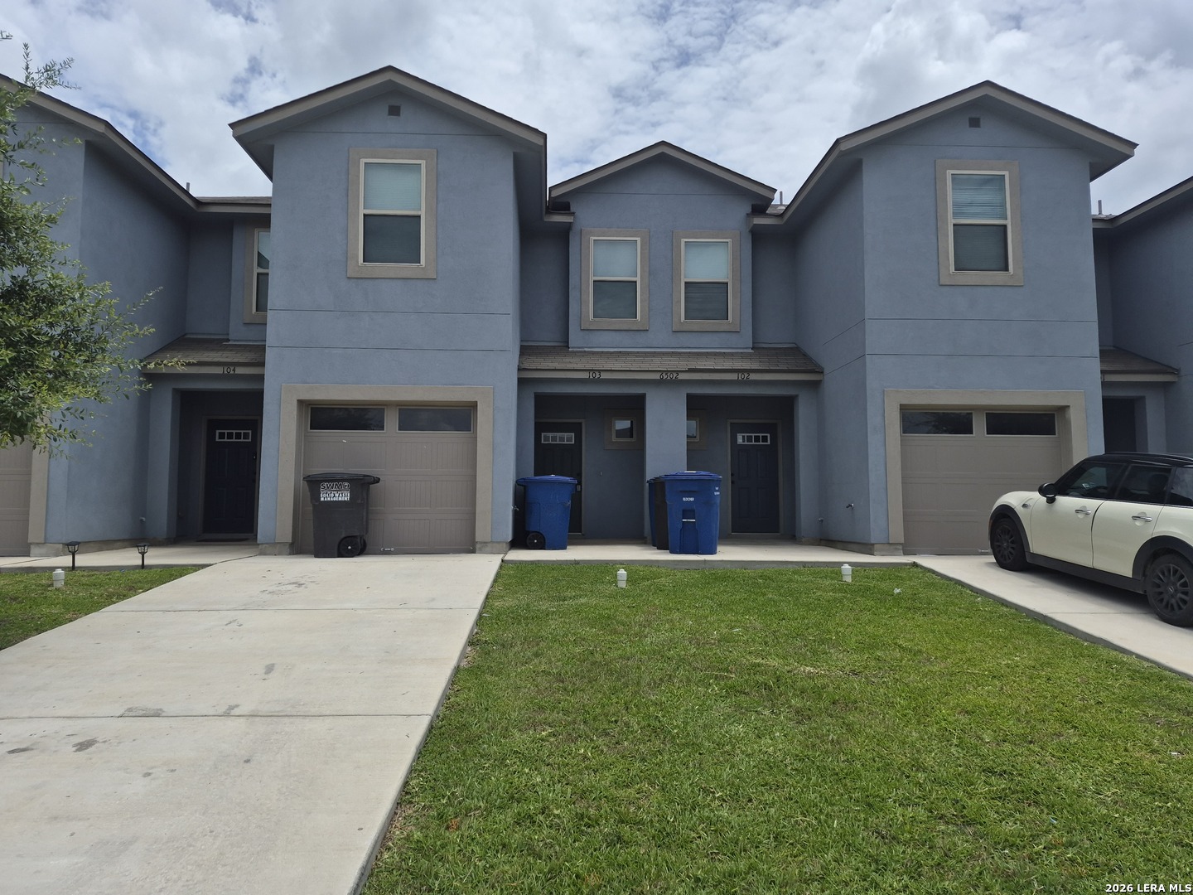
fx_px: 793
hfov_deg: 73.9
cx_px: 596
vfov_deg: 58.9
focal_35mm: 23
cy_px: 448
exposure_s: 1/7696
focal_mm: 5.4
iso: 64
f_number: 1.8
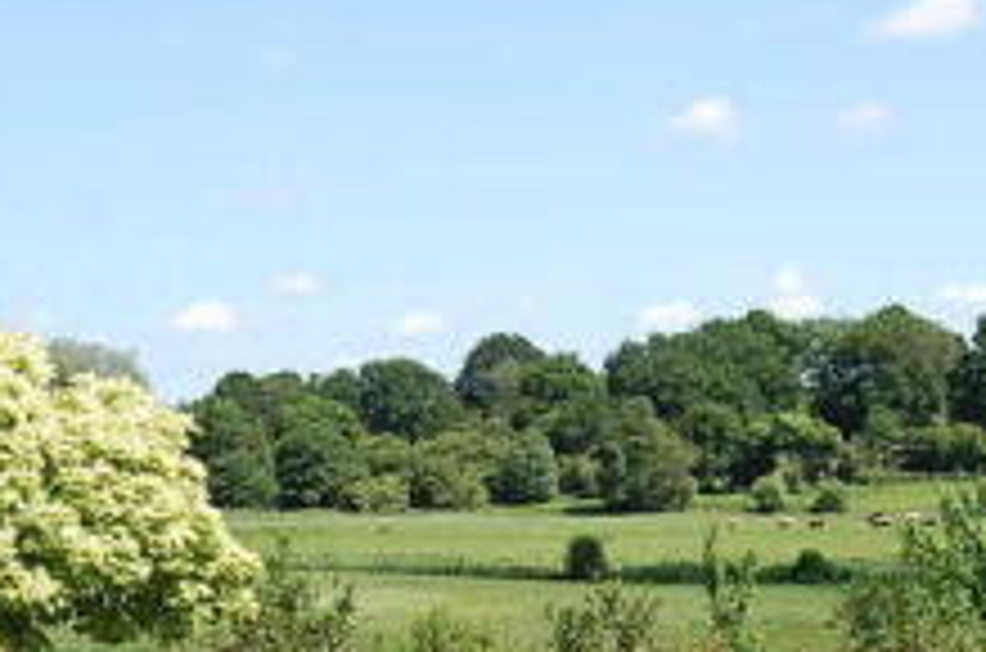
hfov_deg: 20.6
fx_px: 2706
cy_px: 809
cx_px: 297
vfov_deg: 13.3
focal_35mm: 99
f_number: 8
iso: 200
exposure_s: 1/250
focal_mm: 22
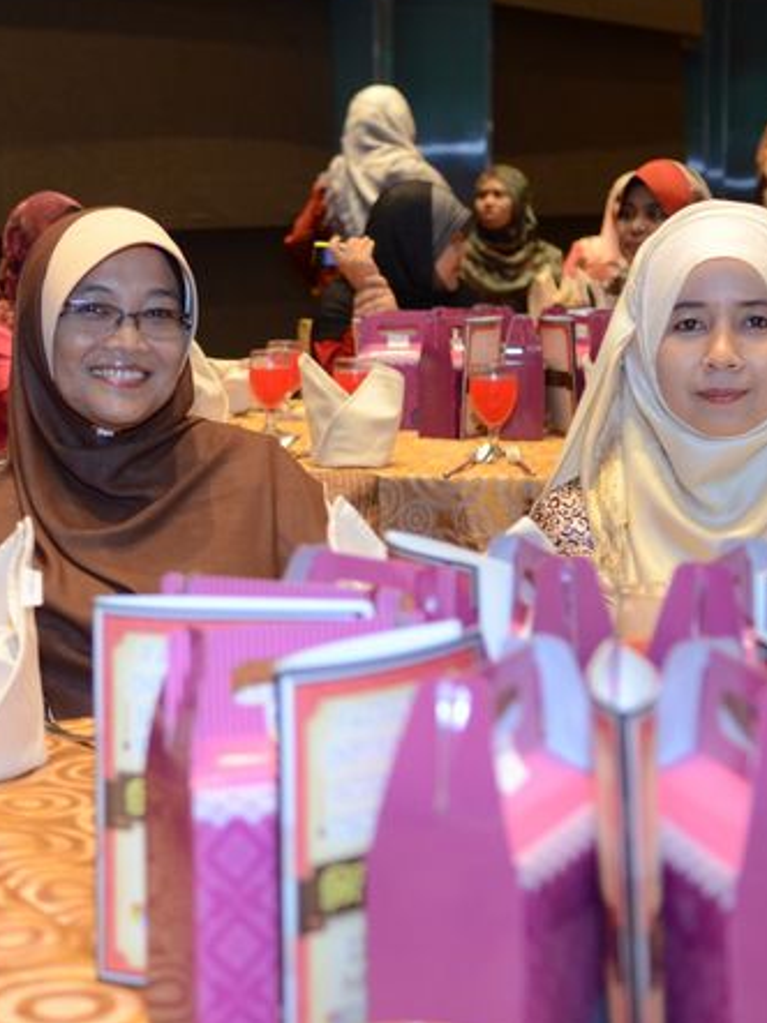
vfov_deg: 25.0
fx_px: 2305
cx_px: 118
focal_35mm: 78
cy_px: 466
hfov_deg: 18.7
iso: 1250
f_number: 2.8
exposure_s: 1/60
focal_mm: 30
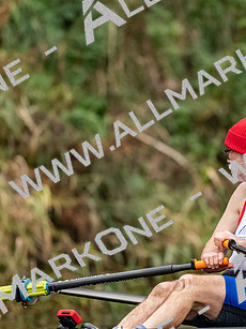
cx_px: 141
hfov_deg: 1.4
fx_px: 10326
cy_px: 202
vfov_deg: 1.8
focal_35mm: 1089
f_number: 4
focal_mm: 600
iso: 6400
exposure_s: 1/2500
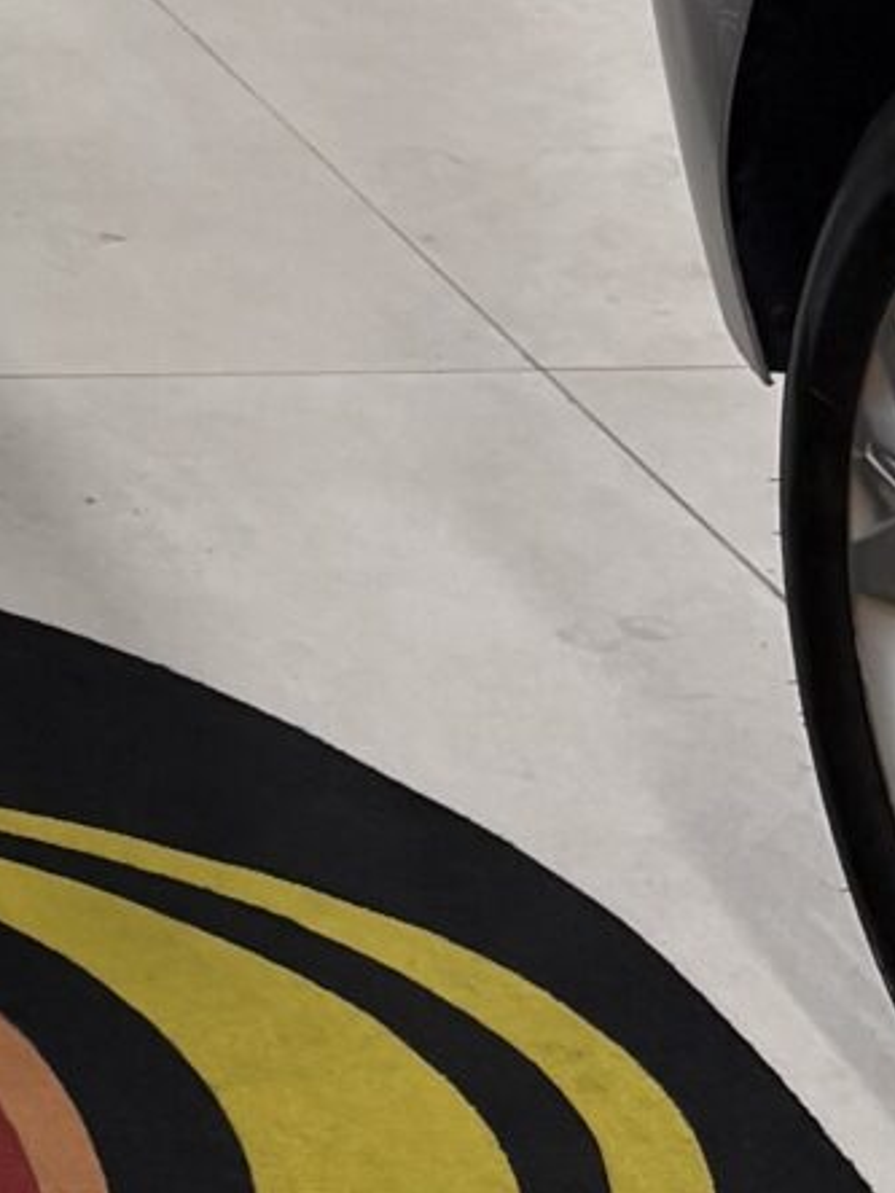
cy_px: -1212
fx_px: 5171
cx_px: -1314
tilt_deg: -6.1
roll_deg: -0.1
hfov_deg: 8.9
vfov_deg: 11.8
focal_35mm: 150
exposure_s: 1/60
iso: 80
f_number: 1.6
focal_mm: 5.96
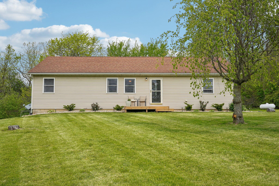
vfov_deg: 39.4
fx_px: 260
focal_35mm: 34
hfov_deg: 56.5
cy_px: 93
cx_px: 140
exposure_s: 1/400
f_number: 8
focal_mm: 33.5
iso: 100
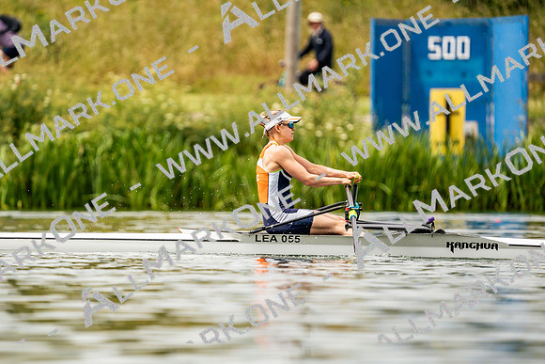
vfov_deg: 2.3
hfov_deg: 3.4
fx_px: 9085
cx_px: 272
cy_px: 182
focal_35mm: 600
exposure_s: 1/2000
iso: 320
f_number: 6.3
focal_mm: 600
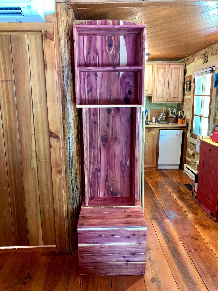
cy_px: 146
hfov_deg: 53.1
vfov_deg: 67.3
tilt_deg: -11.6
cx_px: 109
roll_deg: +0.5
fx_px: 218
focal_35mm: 26
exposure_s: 1/24
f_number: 1.8
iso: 800
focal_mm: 4.25
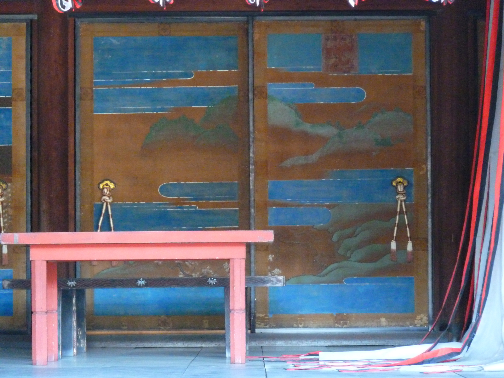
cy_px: 189
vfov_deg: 7.6
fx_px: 2854
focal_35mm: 196
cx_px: 252
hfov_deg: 10.1
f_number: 4.5
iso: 800
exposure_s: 1/8
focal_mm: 32.1
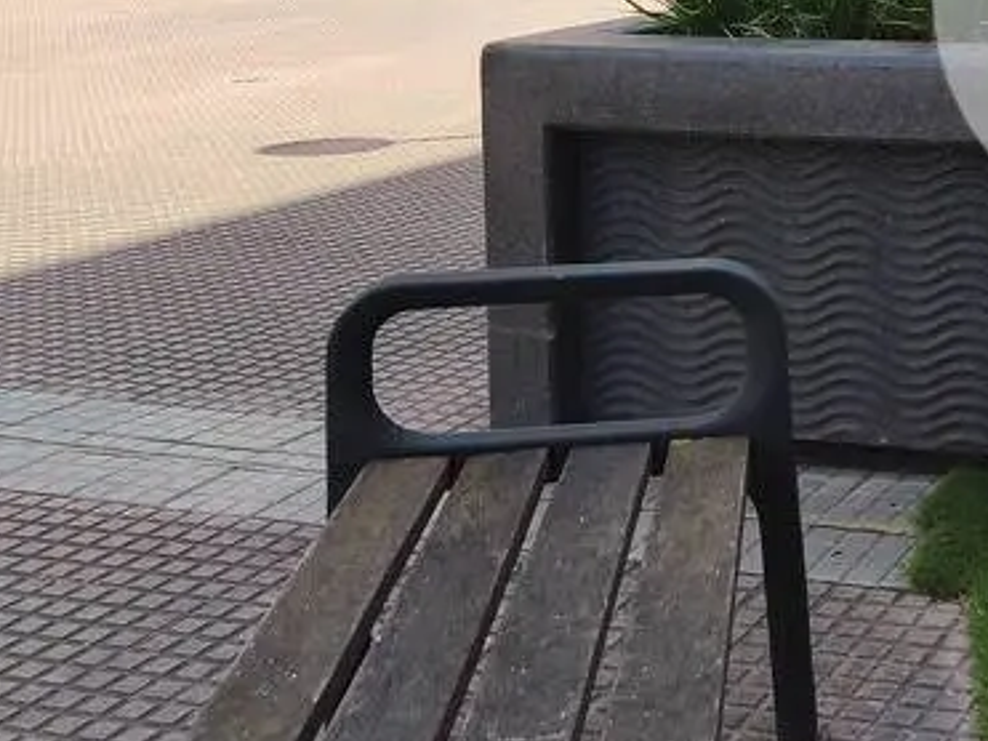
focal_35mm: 62
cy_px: -8
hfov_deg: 27.5
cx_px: 1182
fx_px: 1769
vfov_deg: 22.7
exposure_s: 1/536
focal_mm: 6.18
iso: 50
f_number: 1.65
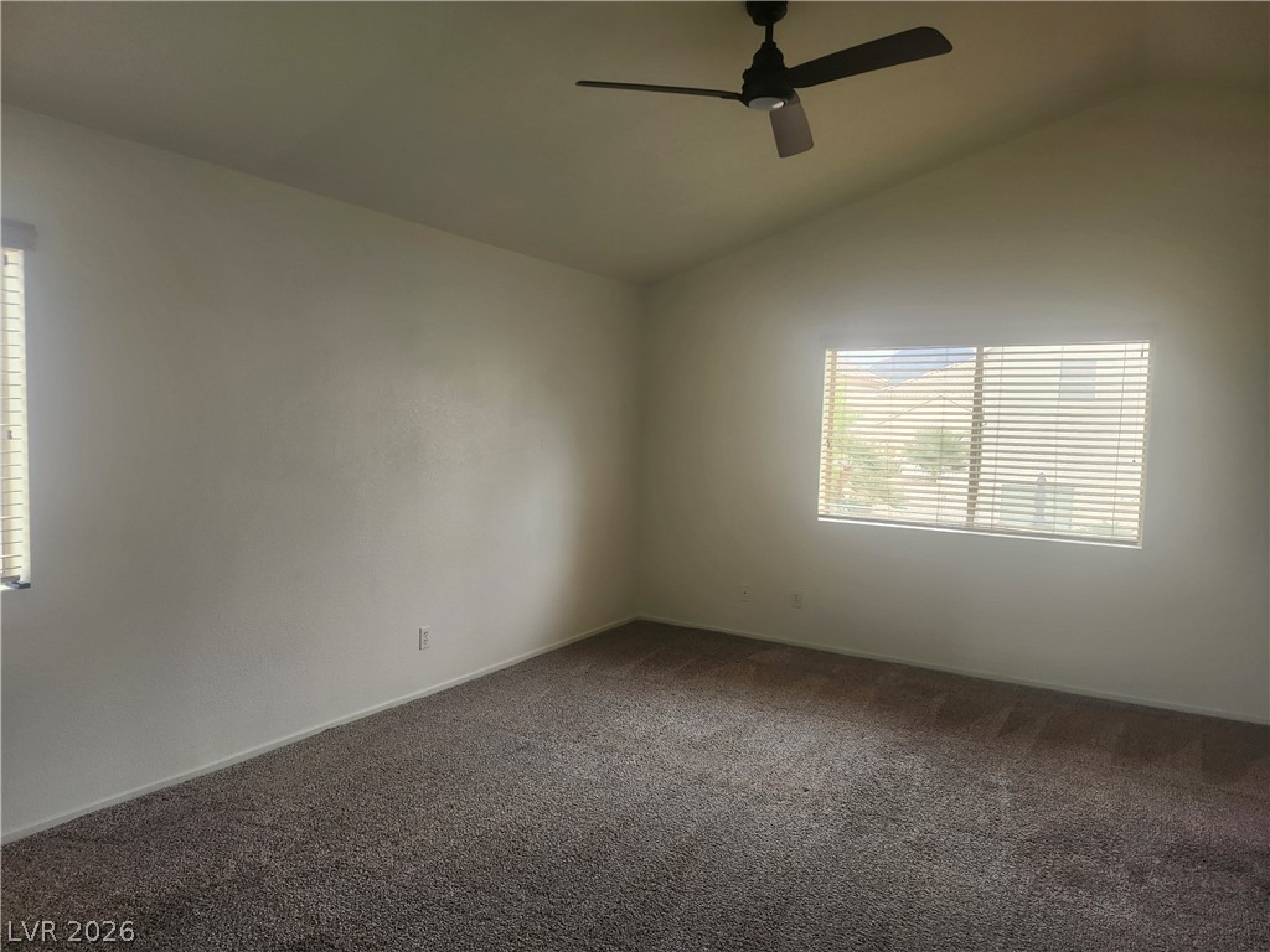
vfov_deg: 58.9
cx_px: 635
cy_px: 476
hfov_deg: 73.9
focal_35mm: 23
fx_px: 844
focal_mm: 5.54
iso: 200
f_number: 1.8
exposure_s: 1/120
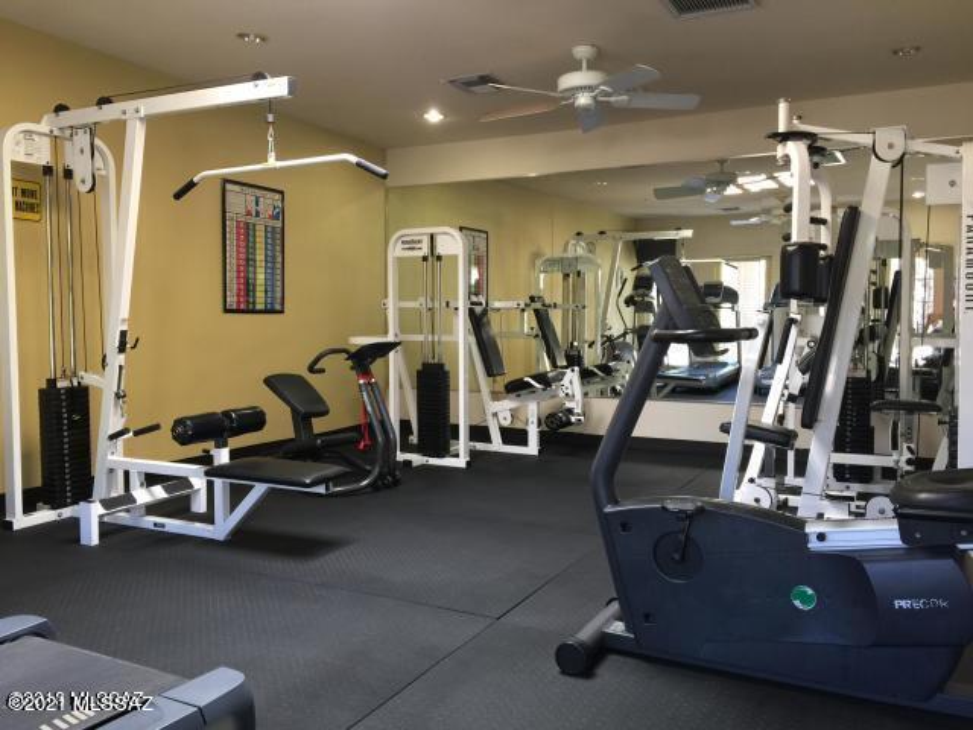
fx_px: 815
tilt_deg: -3.7
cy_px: 365
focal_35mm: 29
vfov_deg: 48.2
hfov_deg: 61.7
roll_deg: -1.3
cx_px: 486
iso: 40
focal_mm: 4.15
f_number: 2.2
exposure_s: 1/15
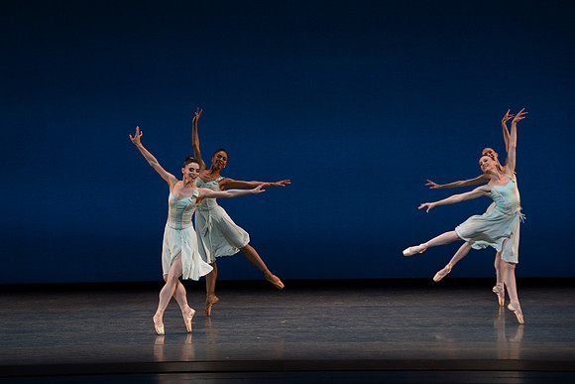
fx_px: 2572
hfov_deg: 12.8
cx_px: 288
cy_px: 192
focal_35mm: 161
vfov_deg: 8.5
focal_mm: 161
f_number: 8
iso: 3200
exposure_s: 1/500
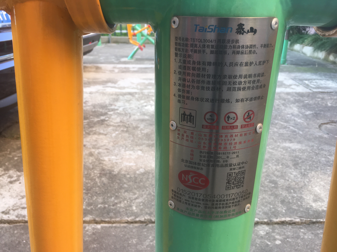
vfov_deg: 48.2
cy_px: 126
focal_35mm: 29
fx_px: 282
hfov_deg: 61.7
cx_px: 168
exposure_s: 1/50
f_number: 2.2
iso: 32
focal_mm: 4.15
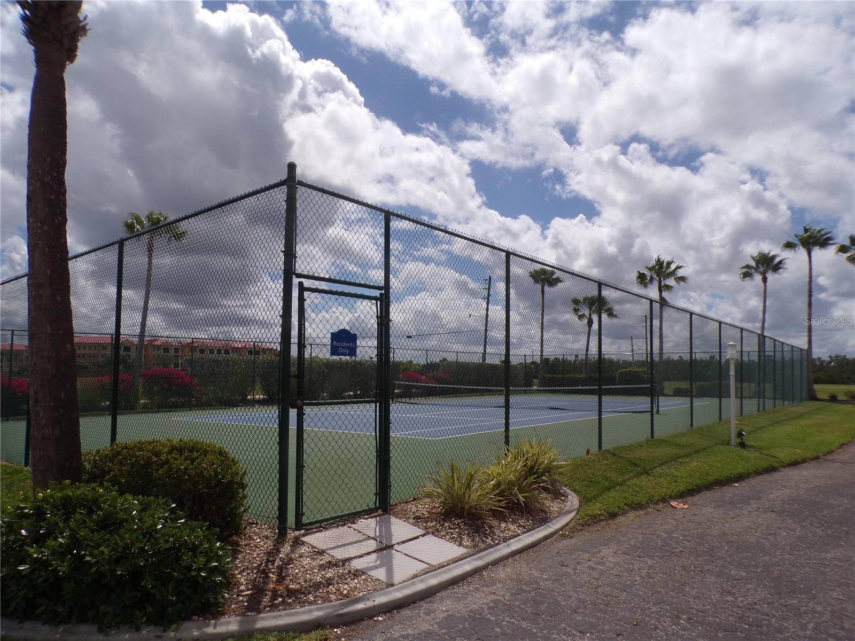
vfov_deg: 56.8
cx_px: 428
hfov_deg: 71.6
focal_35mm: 24
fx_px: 593
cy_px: 320
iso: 80
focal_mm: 4.3
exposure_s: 1/950
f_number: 5.8
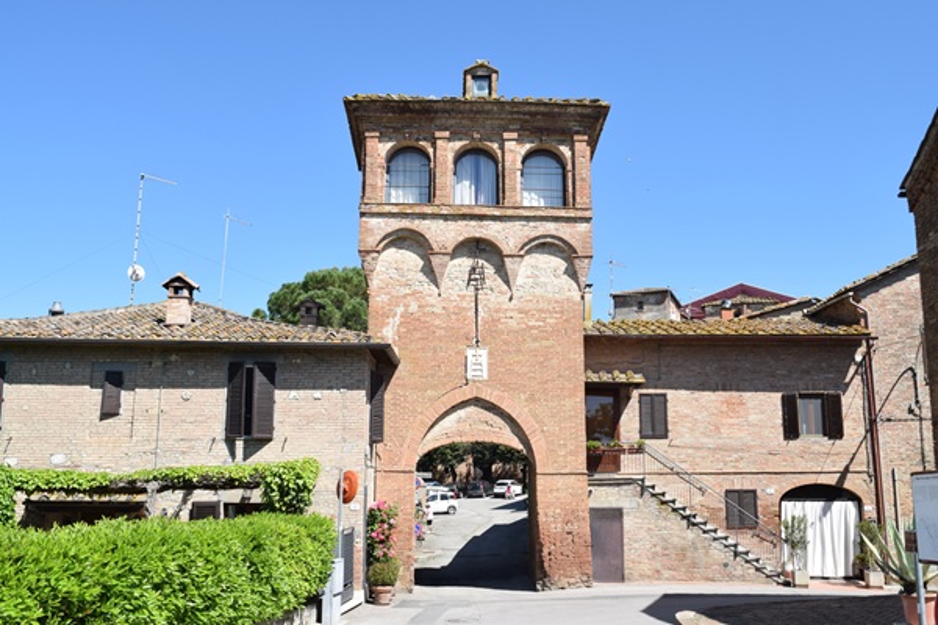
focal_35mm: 34
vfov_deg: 38.4
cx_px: 469
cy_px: 312
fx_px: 899
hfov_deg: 55.1
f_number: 13
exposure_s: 1/100
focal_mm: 23
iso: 125
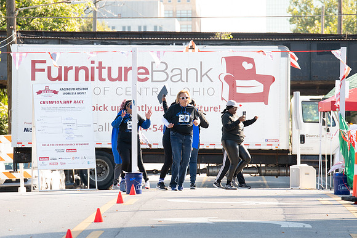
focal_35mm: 301
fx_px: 2987
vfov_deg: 4.6
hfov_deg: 6.8
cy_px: 132
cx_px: 152
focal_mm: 200
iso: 640
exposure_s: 1/320
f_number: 7.1
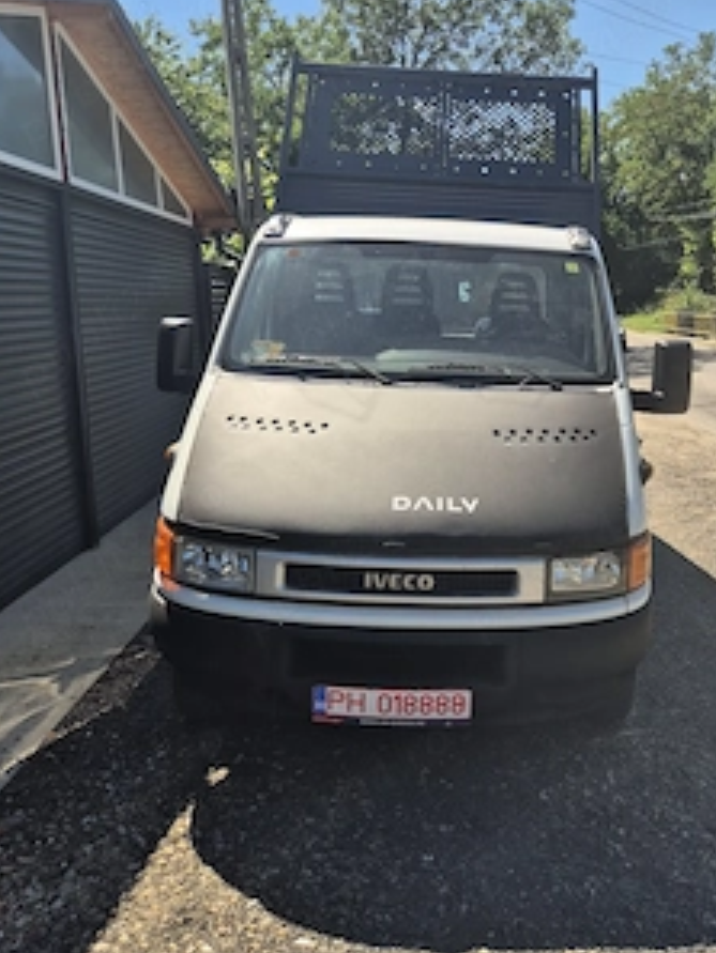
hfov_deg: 45.0
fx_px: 854
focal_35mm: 31
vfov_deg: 57.7
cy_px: 366
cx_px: 459
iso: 25
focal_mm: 5.4
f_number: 1.8
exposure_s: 1/1324
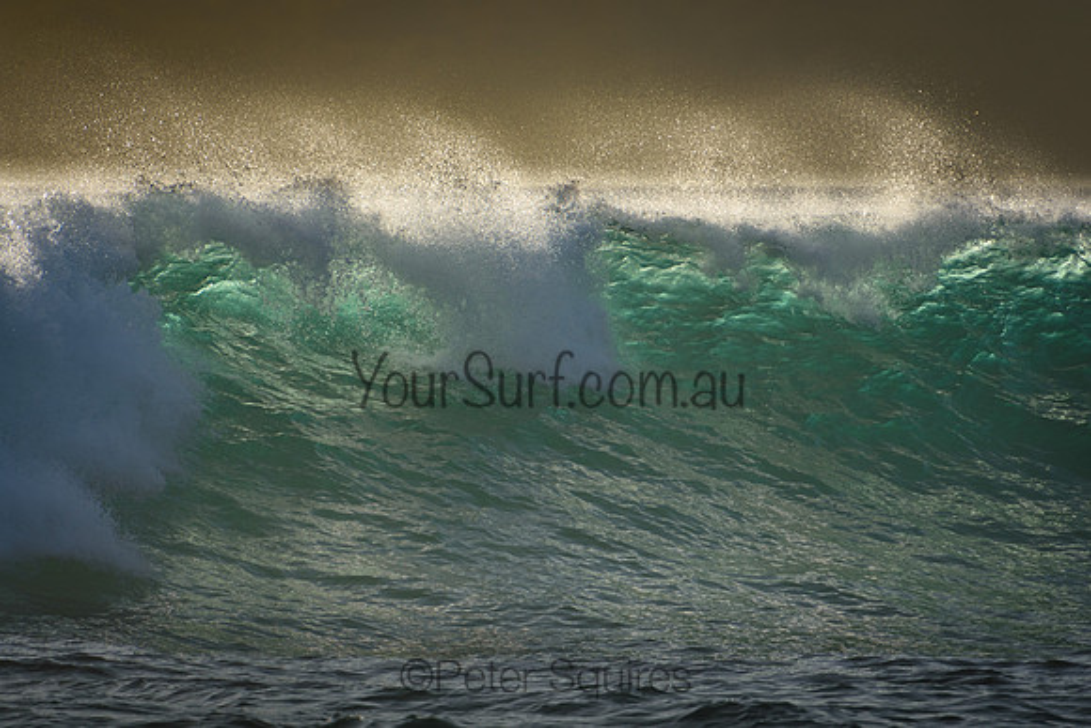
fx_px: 18505
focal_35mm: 611
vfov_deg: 2.3
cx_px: 546
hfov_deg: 3.4
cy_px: 364
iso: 320
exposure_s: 1/2000
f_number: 5.6
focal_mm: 400
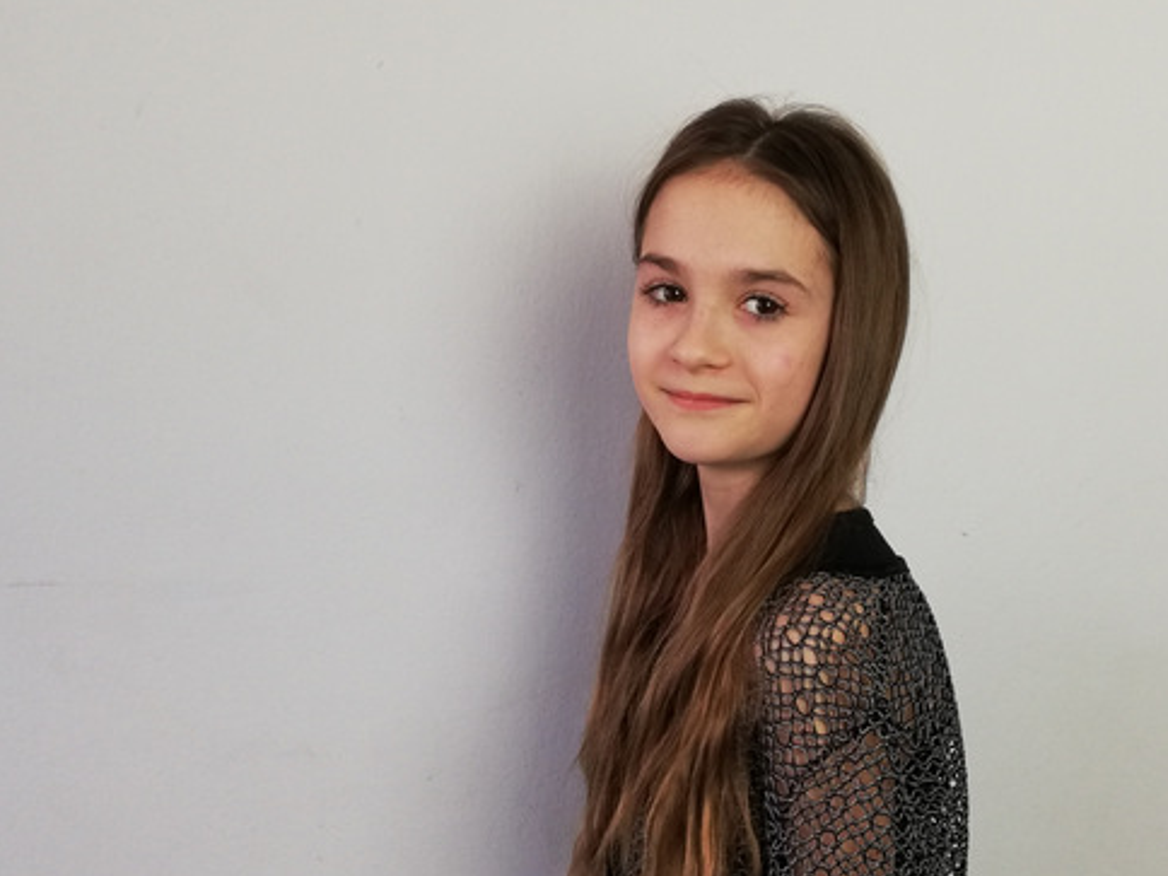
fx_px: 1518
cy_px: 497
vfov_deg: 32.1
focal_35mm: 45
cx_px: 712
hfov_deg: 41.8
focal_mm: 3.81
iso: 125
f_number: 2.2
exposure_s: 1/50
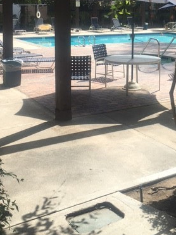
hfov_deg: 28.9
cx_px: 117
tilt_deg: -6.5
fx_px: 339
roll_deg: -1.4
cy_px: 52
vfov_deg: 37.0
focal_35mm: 50
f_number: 2.2
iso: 25
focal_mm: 4.15
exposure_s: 1/1241
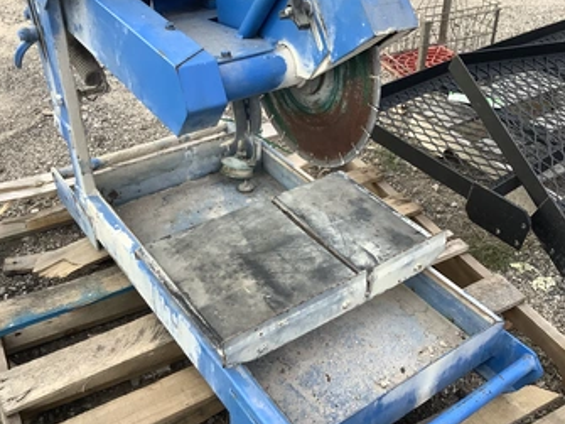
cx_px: 297
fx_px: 604
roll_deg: -0.5
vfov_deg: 38.6
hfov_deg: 50.1
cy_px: 233
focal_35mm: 37
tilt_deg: -40.6
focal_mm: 3.3
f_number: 2.4
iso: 80
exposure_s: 1/120
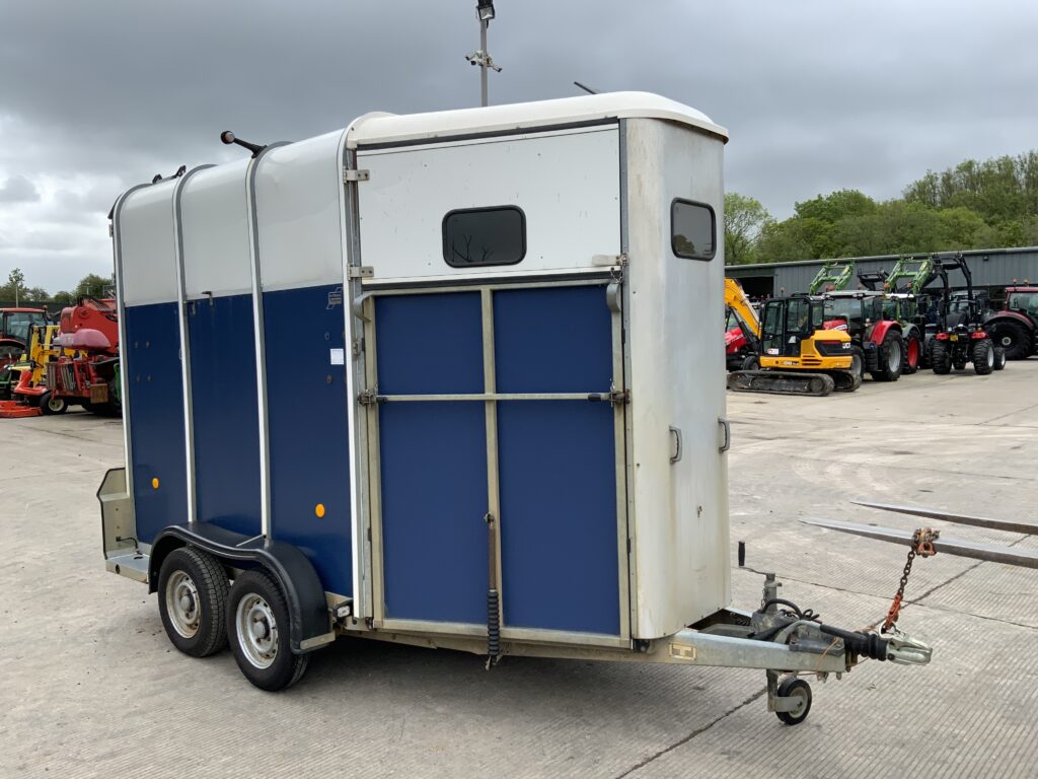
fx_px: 870
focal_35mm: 29
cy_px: 390
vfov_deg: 48.2
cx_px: 519
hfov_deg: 61.7
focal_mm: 3
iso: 16
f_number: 1.8
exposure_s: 1/1098
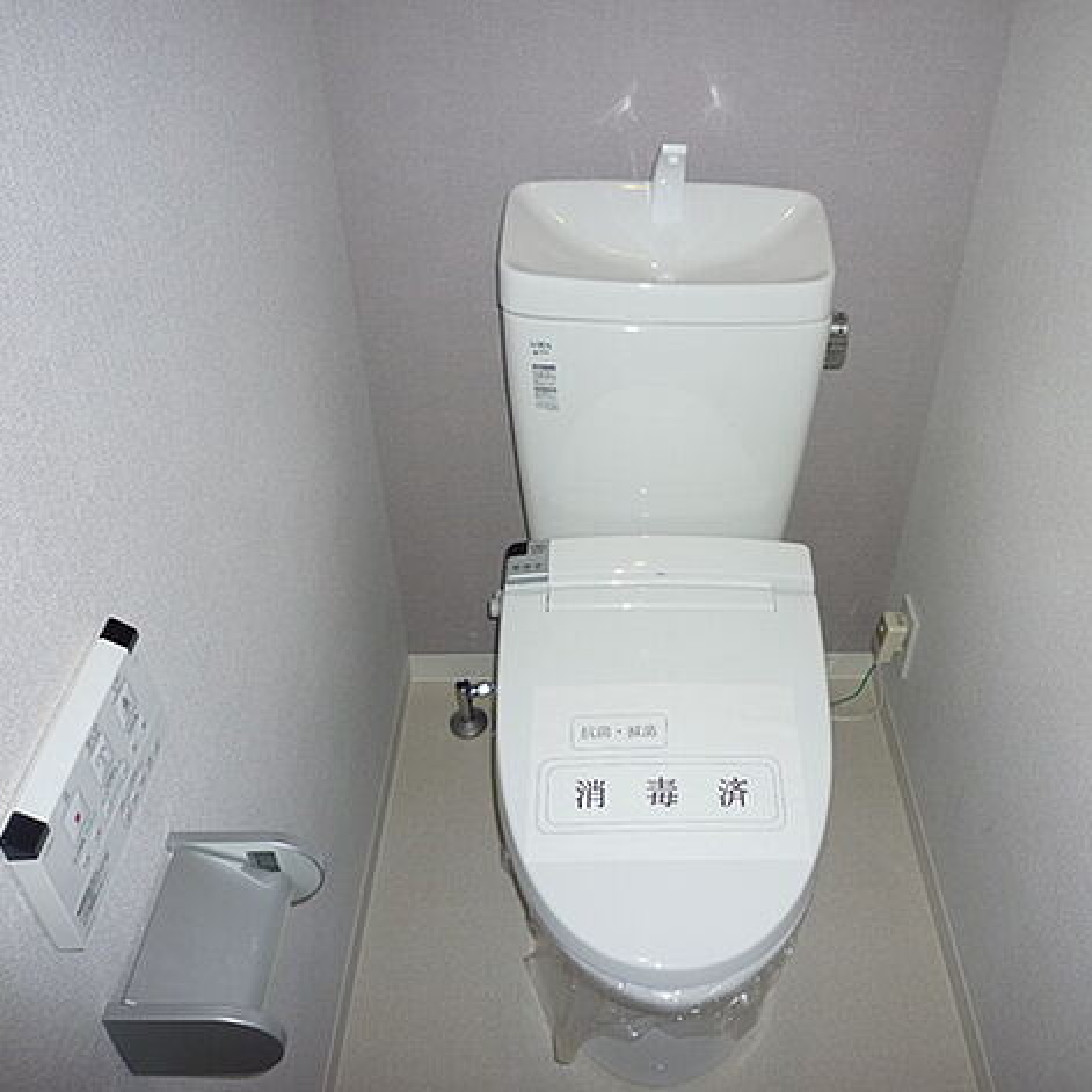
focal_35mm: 30
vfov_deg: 54.0
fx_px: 1071
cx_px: 668
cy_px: 538
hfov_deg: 53.6
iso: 100
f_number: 2.8
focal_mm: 4.4
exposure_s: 1/125
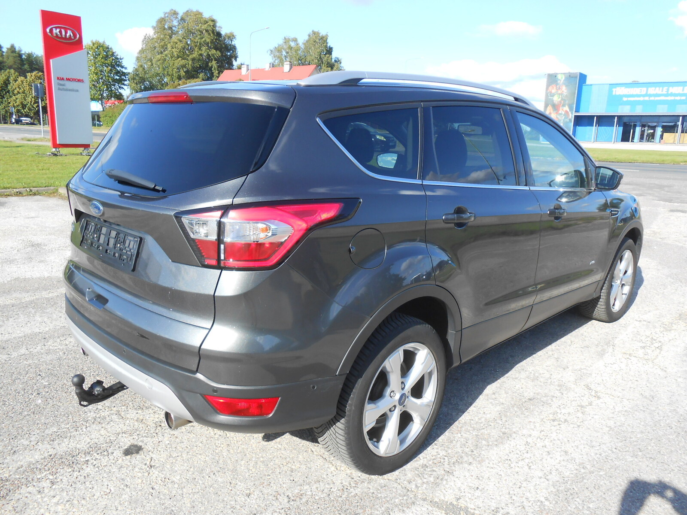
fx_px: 516
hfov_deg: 67.3
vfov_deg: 53.1
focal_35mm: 26
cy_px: 258
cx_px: 344
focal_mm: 4.6
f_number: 3.5
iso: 80
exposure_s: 1/400
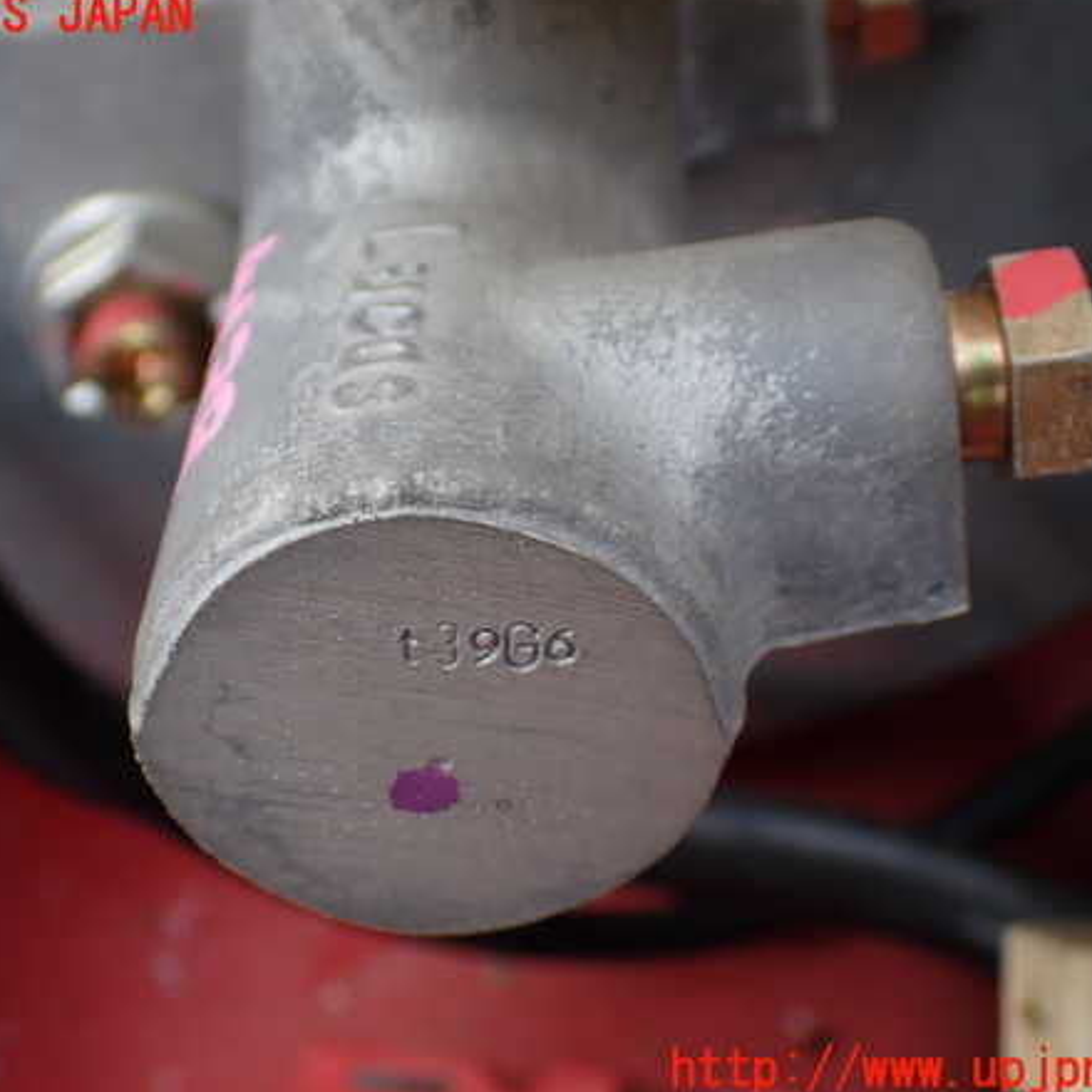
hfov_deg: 32.2
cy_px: 544
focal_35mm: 53
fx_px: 1892
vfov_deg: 32.2
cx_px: 486
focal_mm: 7.84
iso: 100
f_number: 2.9
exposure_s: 1/200
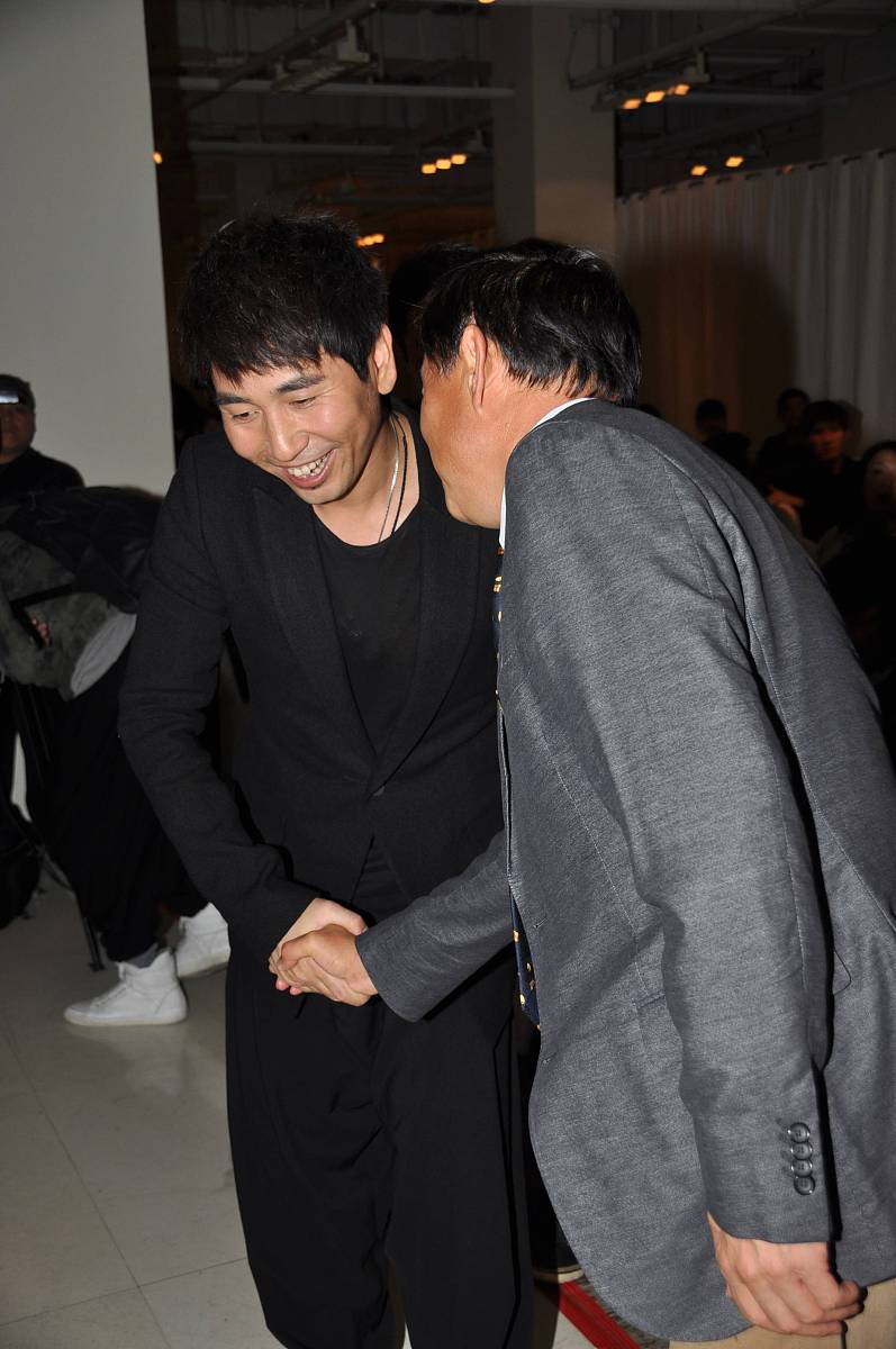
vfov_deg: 41.2
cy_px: 674
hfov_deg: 28.0
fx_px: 1797
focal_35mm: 48
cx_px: 448
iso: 200
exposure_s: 1/160
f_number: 5.6
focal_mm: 32
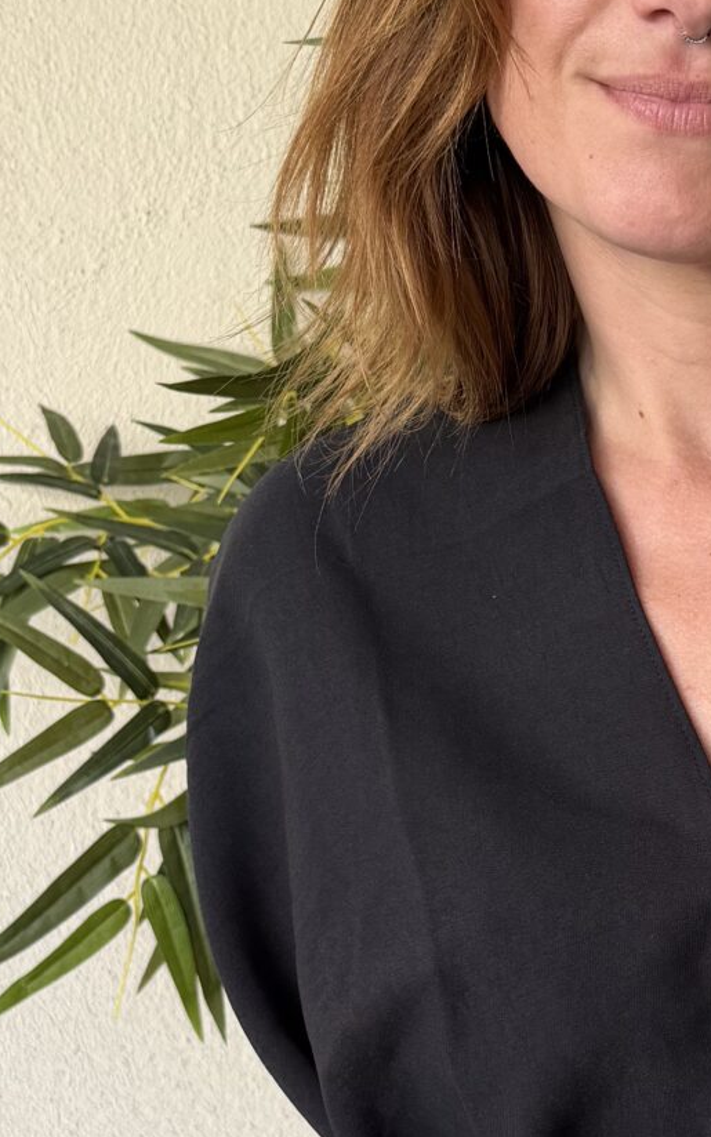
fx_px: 2449
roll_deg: -3.0
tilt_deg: -6.7
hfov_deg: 16.0
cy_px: 876
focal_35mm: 79
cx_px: 795
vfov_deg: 25.8
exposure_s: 1/235
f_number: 1.78
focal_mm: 6.76
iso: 64
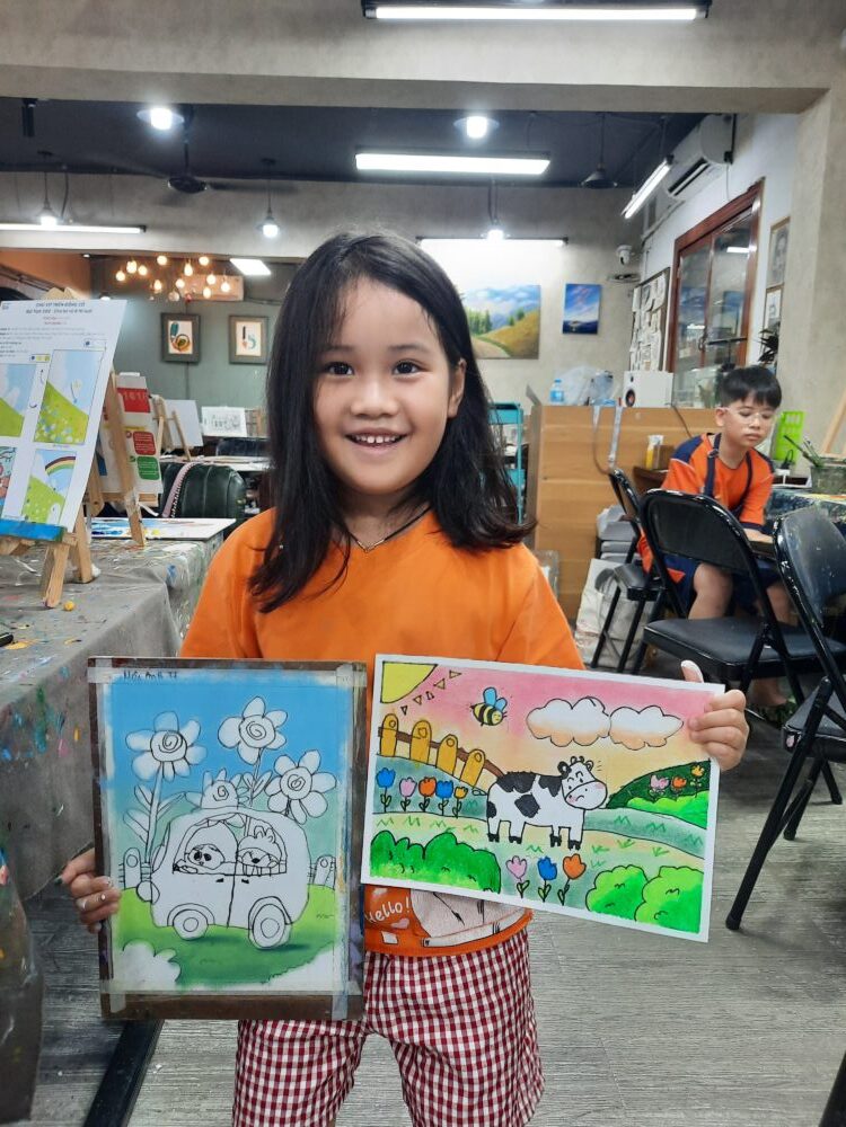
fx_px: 815
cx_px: 423
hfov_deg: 54.9
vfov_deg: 69.4
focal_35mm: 25
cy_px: 564
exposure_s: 1/50
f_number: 2
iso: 200
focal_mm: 4.6
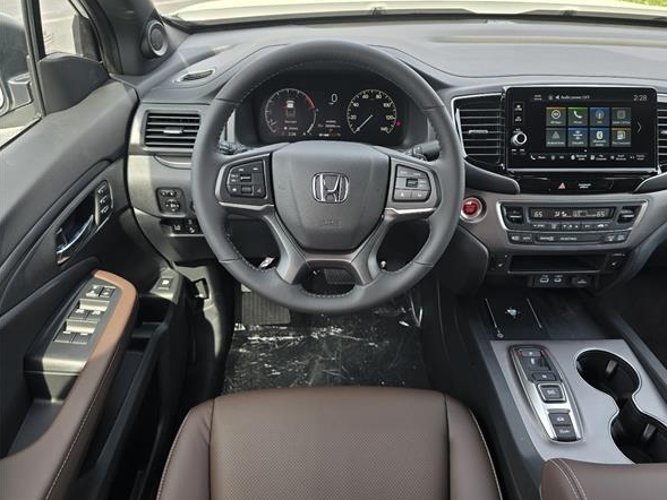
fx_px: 482
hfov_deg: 69.3
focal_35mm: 25
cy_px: 243
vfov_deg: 54.9
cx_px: 360
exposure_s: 1/182
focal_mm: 6.3
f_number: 1.7
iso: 32
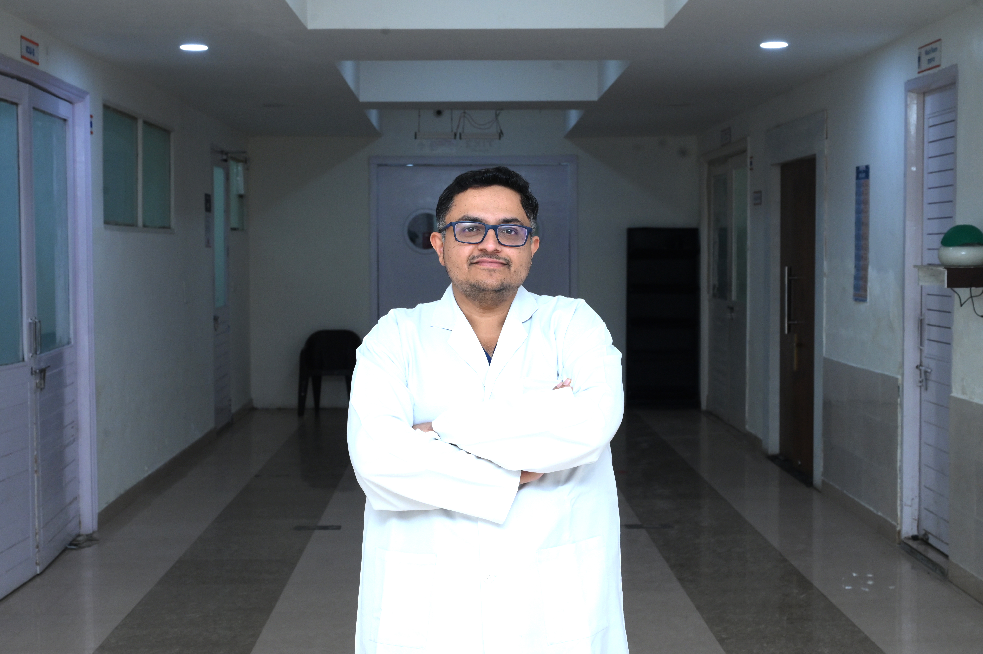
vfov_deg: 24.2
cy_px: 327
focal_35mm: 56
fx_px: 1528
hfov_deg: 35.7
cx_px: 492
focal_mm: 56
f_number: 9
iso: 2000
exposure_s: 1/125
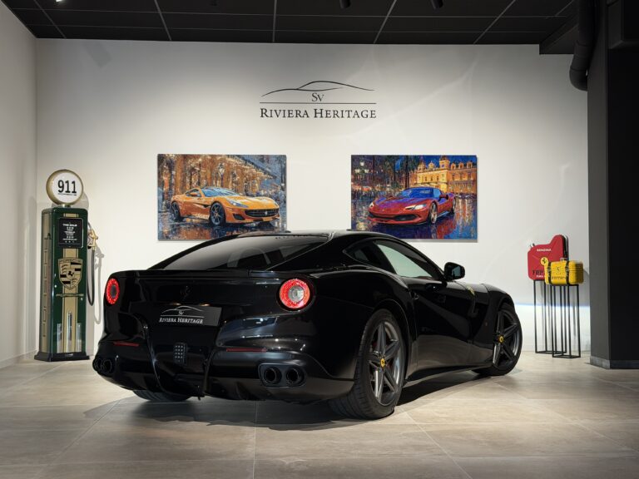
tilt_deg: +1.4
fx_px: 886
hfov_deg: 39.7
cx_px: 320
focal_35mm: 48
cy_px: 240
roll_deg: +0.0
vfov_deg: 30.3
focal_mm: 6.76
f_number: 1.78
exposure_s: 1/50
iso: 80
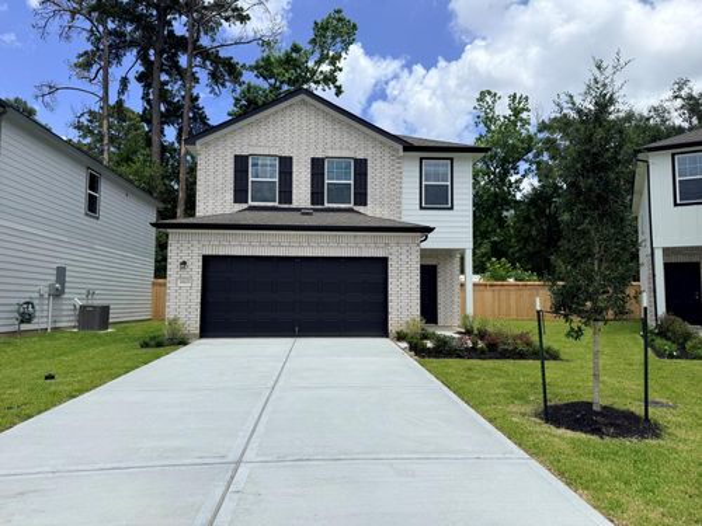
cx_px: 351
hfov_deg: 71.6
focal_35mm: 24
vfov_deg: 56.8
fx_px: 487
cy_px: 263
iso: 80
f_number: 1.78
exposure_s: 1/6711
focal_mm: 6.76
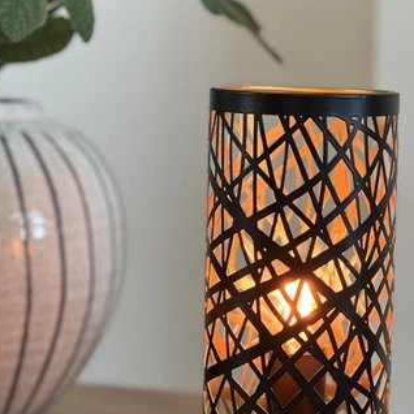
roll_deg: -0.8
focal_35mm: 137
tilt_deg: -7.4
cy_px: 322
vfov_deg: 12.7
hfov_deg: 12.7
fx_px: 1854
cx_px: 272
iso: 200
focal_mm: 9
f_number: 2.8
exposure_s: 1/33
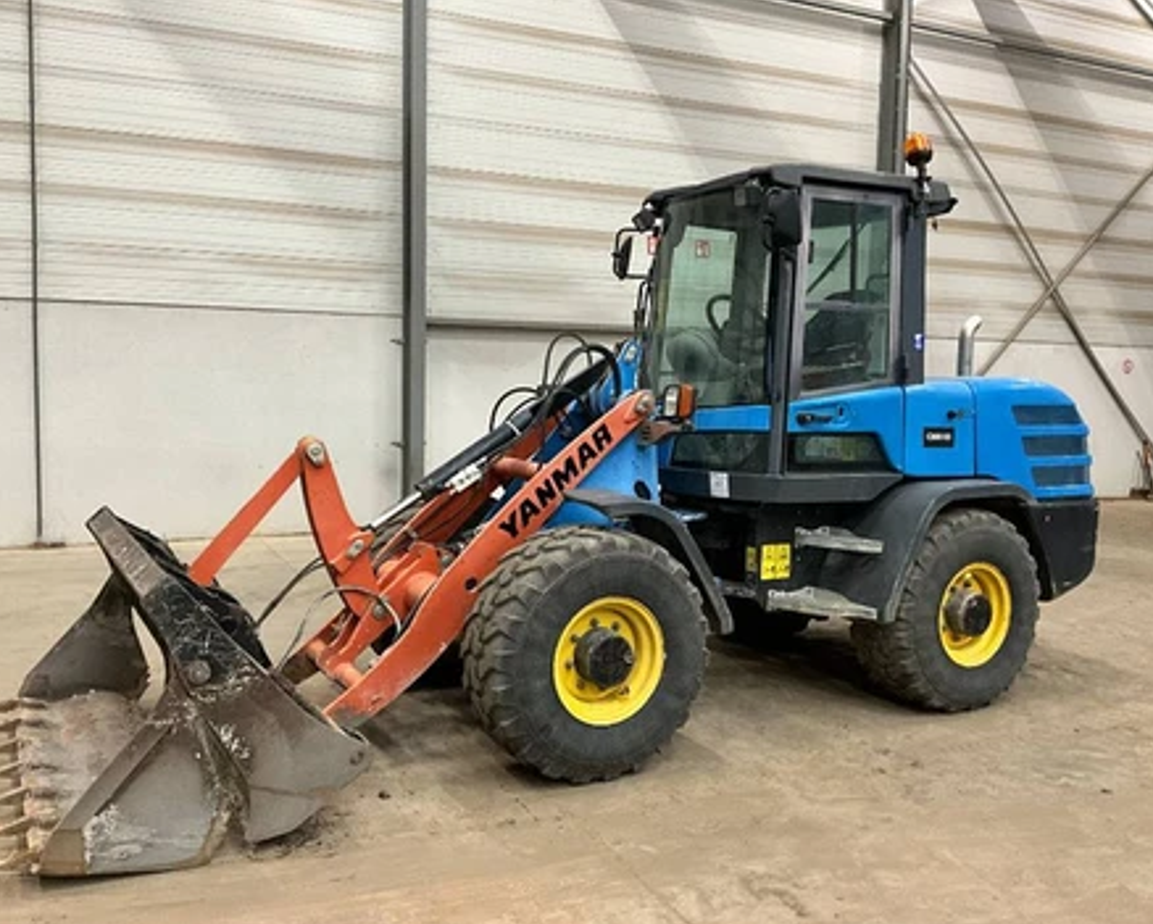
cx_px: 548
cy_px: 469
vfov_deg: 47.2
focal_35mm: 31
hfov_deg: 57.1
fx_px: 1059
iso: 250
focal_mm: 3
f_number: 1.8
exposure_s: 1/60
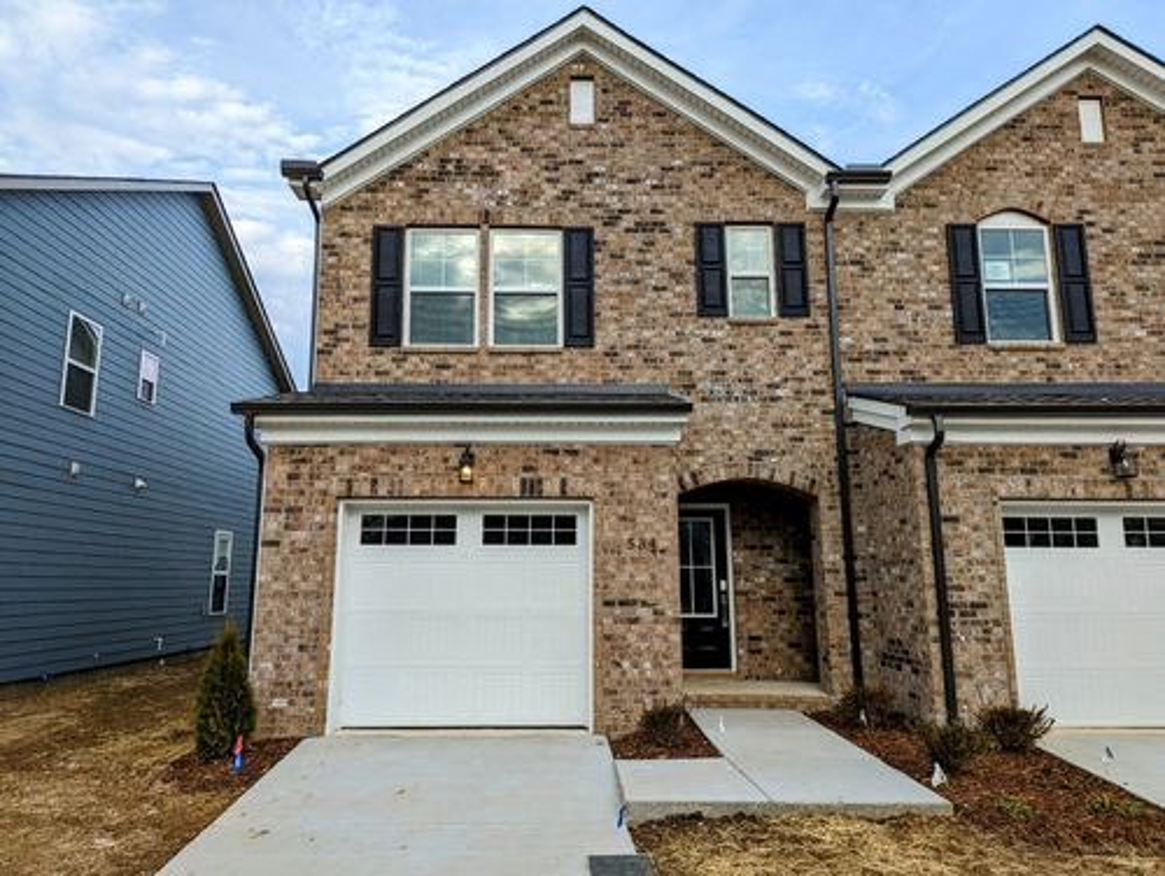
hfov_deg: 71.5
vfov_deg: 56.9
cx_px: 582
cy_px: 438
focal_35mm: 24
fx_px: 808
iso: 44
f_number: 1.85
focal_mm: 6.81
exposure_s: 1/765
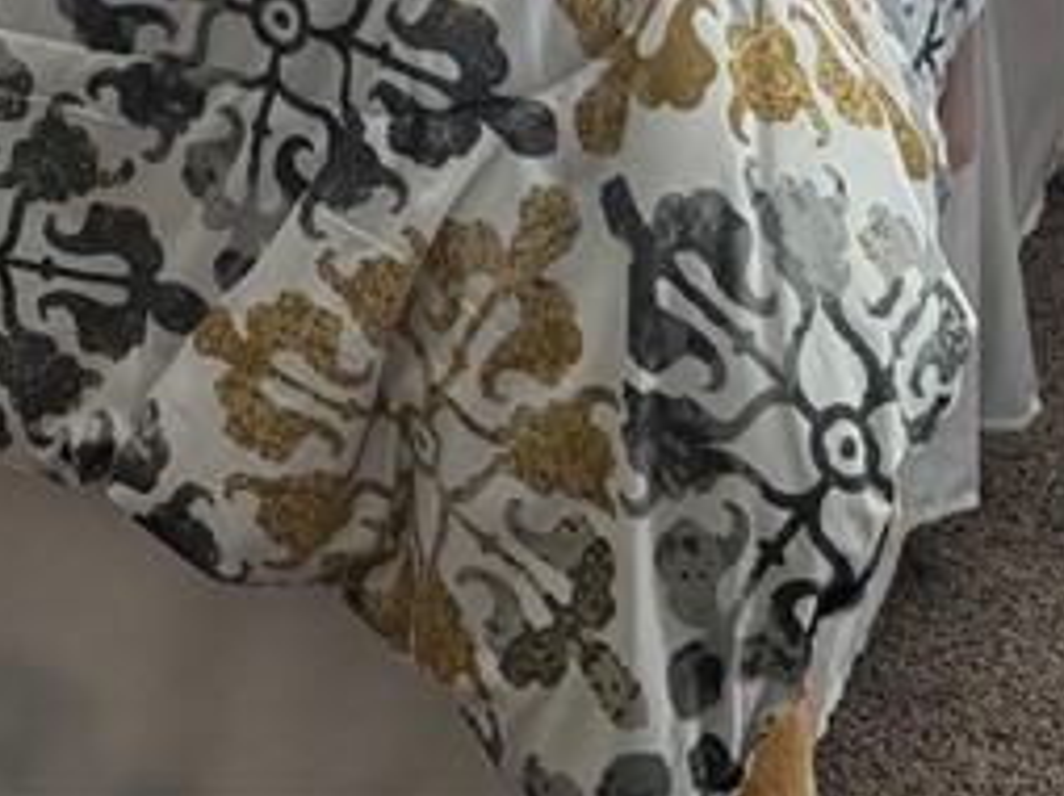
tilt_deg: -10.2
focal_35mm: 105
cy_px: -809
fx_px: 3224
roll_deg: -1.3
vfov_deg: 12.4
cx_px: -758
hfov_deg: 16.2
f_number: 1.6
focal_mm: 5.96
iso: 100
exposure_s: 1/60
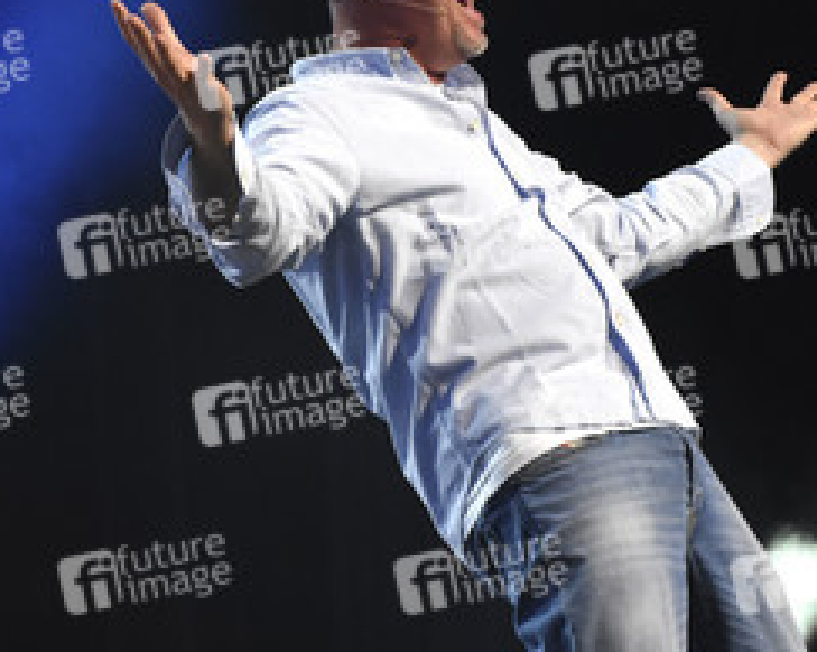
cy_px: 323
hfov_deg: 5.9
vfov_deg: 4.7
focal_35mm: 327
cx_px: 526
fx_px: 7897
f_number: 8
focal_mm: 125
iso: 3200
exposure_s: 1/160
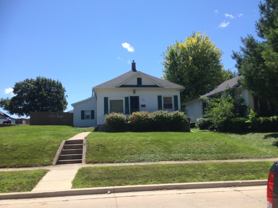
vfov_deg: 48.2
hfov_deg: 61.7
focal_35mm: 29
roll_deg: +1.7
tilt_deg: +5.5
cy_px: 104
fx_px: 233
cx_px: 139
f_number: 2.2
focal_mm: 4.15
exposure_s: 1/1580
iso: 32
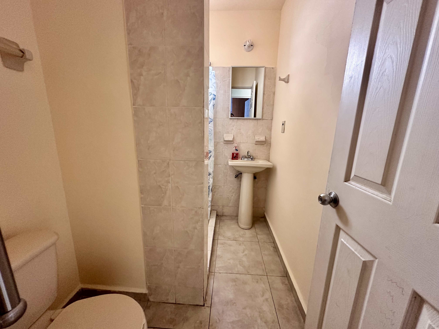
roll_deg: -1.3
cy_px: 164
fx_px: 178
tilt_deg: -11.3
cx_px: 220
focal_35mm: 14
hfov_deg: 102.1
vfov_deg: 85.7
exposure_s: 1/60
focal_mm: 2.22
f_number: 2.2
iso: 400
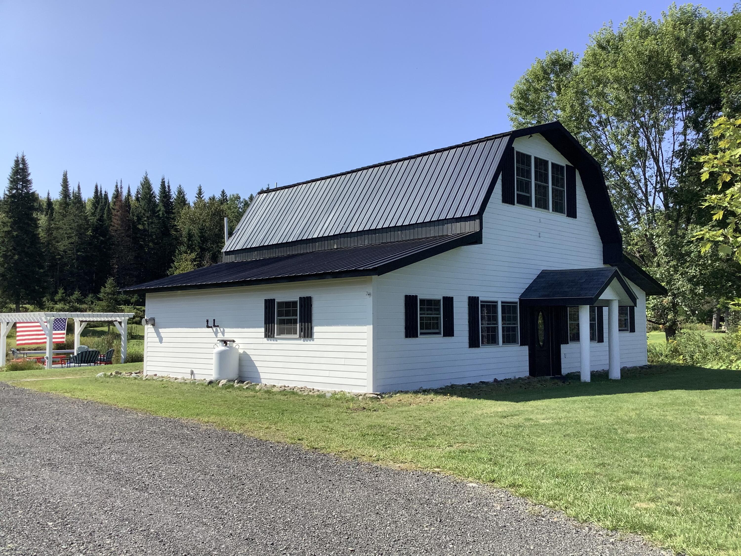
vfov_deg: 45.4
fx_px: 664
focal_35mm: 31
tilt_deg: +3.0
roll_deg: +0.0
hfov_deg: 58.4
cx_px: 370
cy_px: 278
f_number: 2.4
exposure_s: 1/1217
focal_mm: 3.3
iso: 25
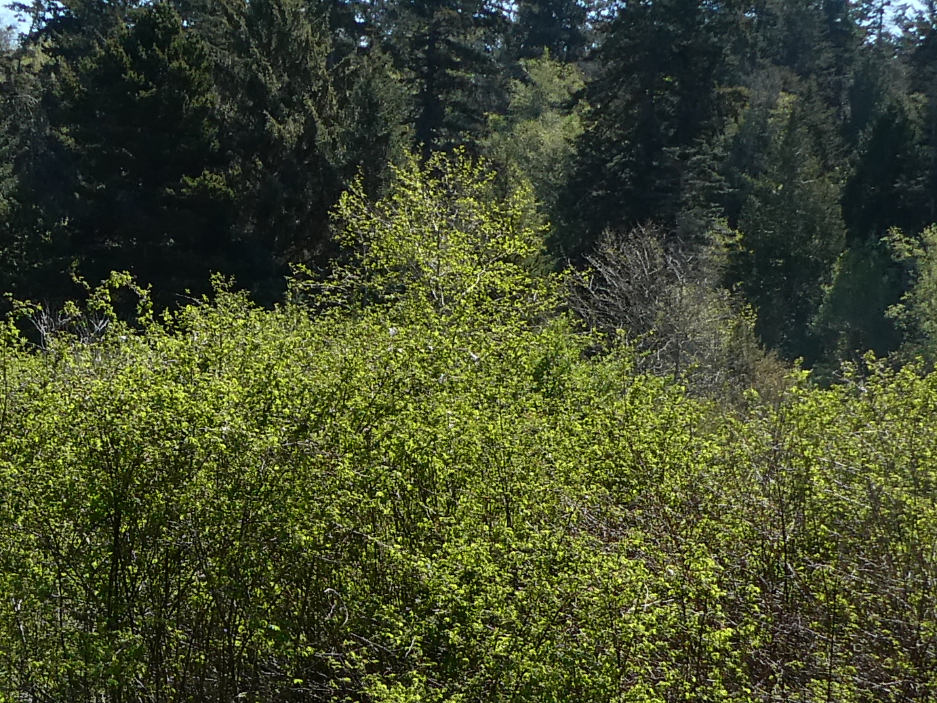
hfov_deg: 21.7
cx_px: 384
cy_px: 481
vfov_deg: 16.4
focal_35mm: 90
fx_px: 2437
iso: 80
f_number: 3.3
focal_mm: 4.3
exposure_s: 1/640
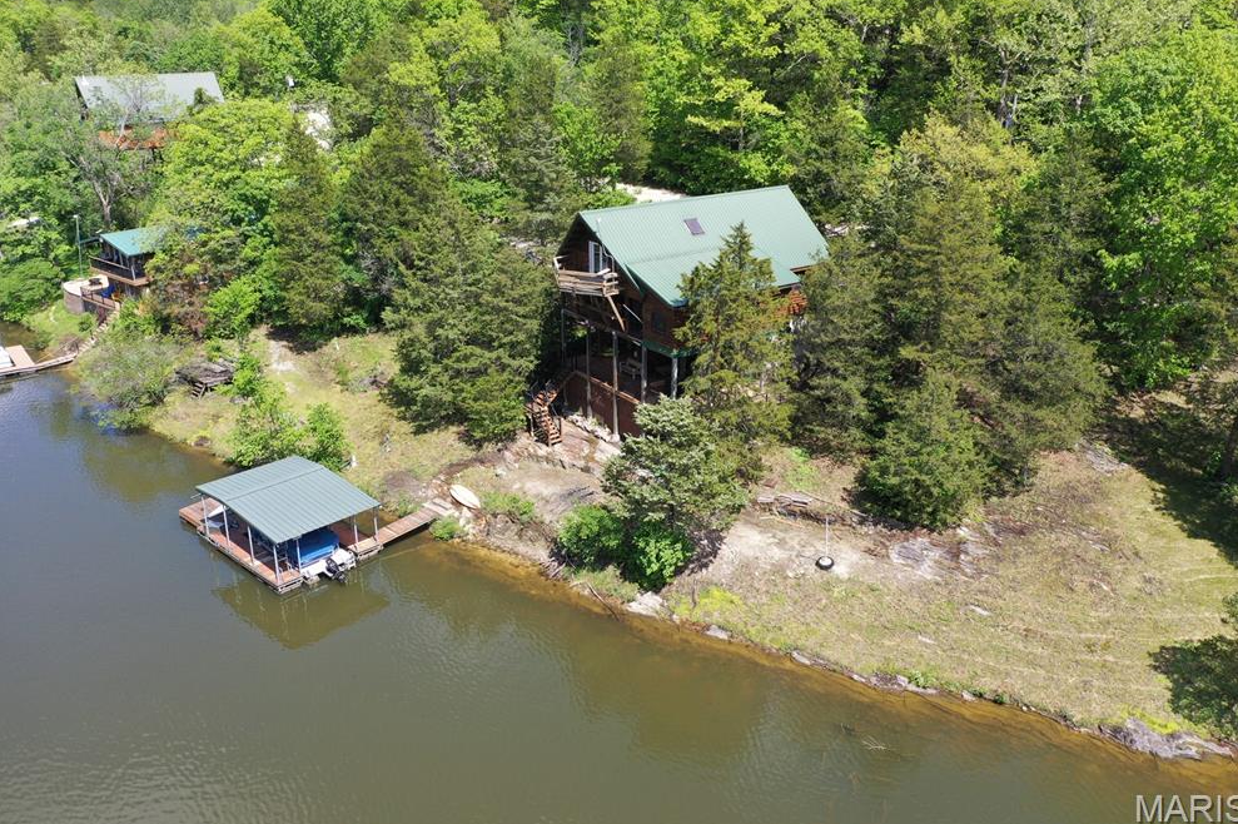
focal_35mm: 29
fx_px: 997
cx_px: 620
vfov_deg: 44.9
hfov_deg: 63.7
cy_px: 408
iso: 100
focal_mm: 10.26
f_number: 5
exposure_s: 1/240
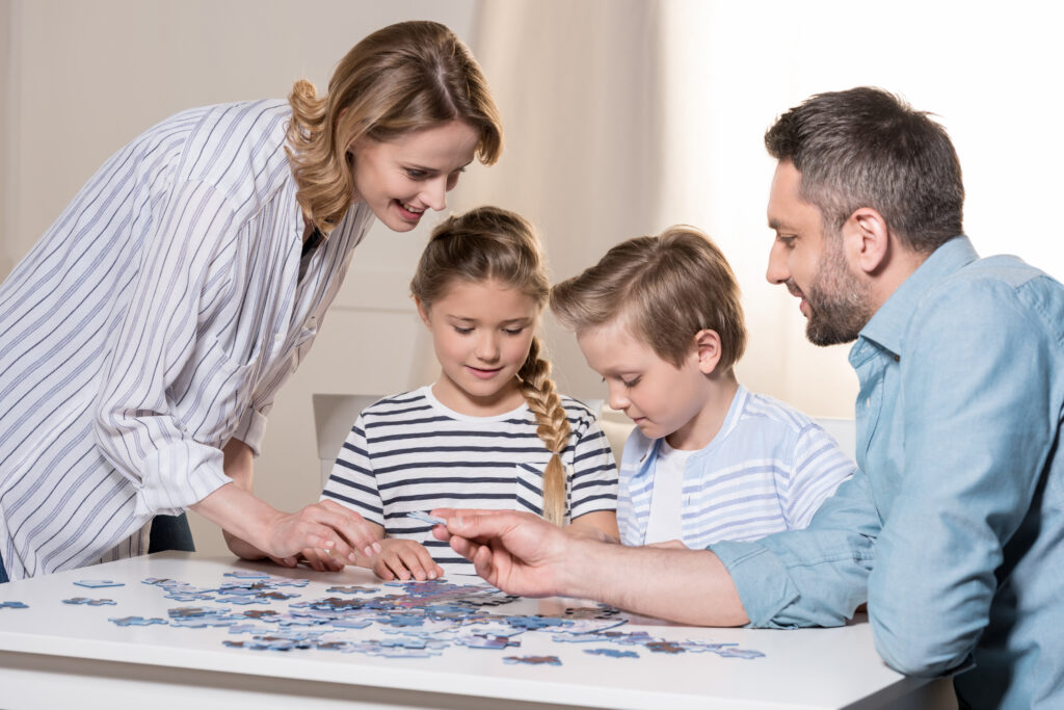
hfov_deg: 20.0
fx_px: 3015
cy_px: 355
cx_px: 532
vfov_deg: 13.4
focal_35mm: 102
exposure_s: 1/160
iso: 100
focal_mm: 102
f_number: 5.6
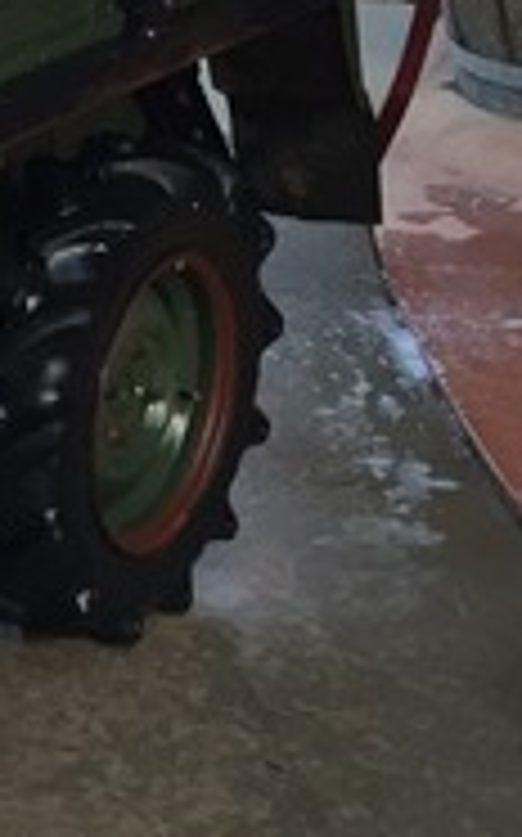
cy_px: 22
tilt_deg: -12.8
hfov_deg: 8.6
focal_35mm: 132
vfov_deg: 15.6
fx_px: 3009
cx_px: -918
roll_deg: +3.5
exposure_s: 1/33
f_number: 2.2
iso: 80
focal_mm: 4.15
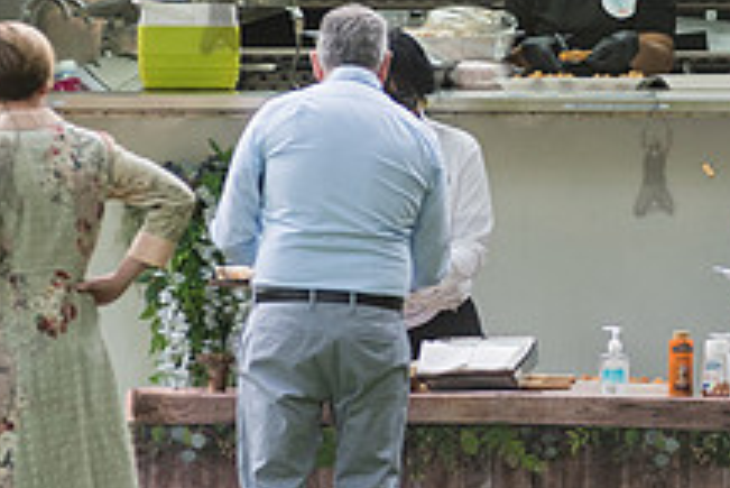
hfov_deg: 4.2
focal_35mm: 485
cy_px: 155
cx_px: 690
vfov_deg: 2.8
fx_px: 9841
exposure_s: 1/320
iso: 1000
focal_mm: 170
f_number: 3.5
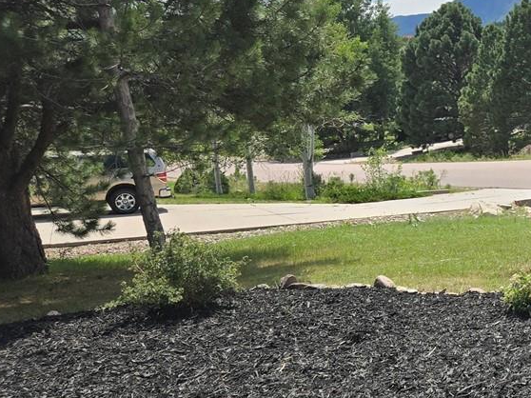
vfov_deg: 22.2
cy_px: 178
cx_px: 722
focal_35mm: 66
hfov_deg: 24.8
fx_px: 1012
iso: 25
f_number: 1.8
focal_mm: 5.4
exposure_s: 1/1899
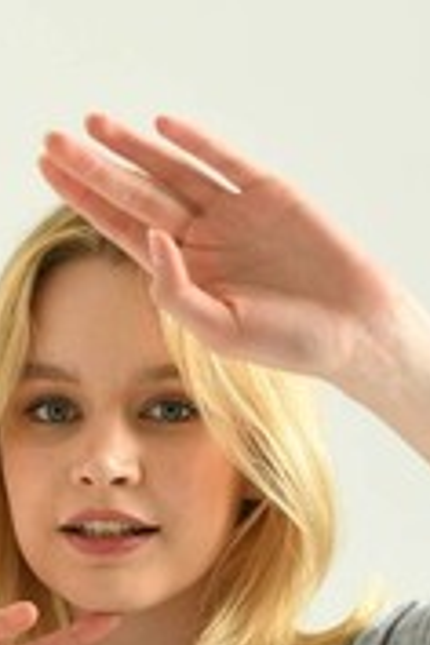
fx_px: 5679
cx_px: 379
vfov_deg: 6.3
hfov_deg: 4.3
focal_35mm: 317
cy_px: 1210
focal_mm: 75
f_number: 5.6
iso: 125
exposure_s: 1/160
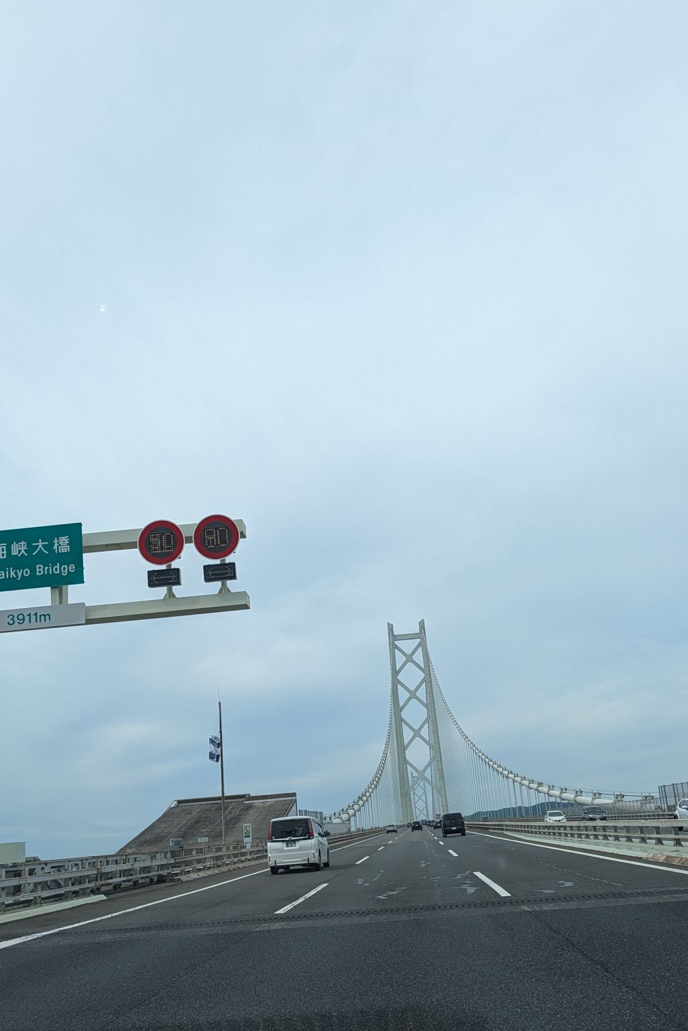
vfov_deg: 69.4
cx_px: 329
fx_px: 745
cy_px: 505
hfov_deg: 49.6
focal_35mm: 26
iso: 34
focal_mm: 6.9
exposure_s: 1/1488
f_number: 1.68
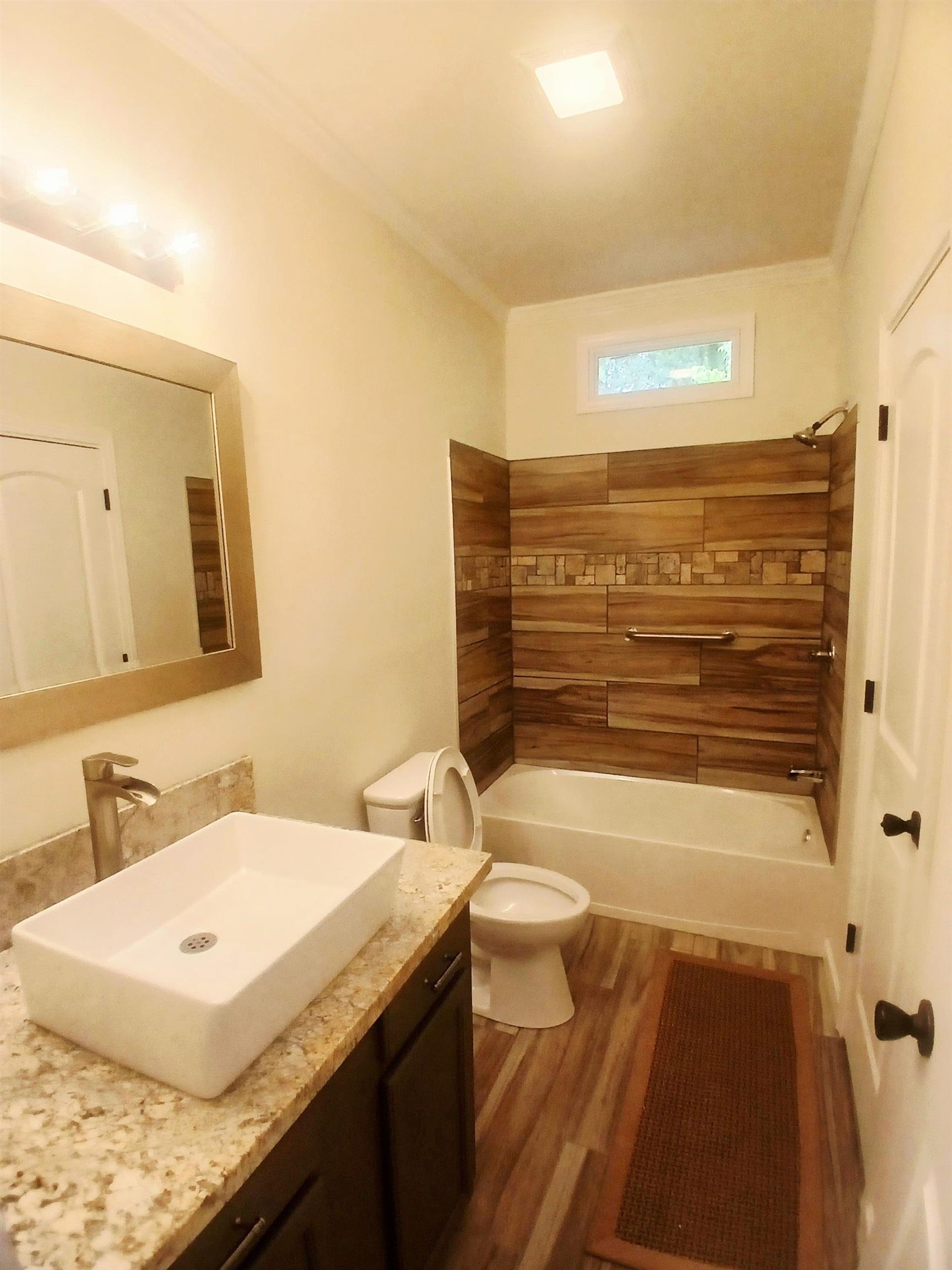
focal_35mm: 17
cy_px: 635
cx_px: 476
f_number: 2.2
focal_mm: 1.4
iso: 100
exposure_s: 1/60.2
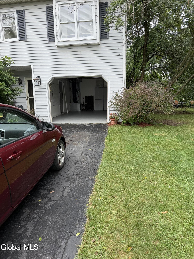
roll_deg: +0.7
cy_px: 130
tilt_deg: -9.5
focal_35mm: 24
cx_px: 97
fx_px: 179
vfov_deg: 71.6
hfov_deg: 56.8
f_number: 1.78
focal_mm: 6.76
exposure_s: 1/397
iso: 80
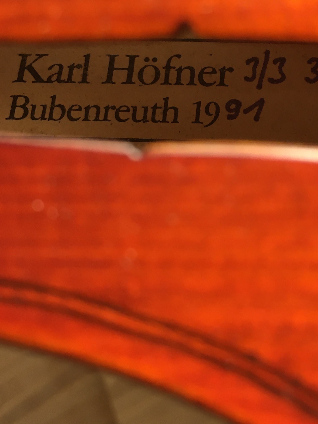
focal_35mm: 49
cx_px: 259
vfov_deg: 38.4
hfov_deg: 29.0
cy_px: 137
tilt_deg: -69.6
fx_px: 600
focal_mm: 4.15
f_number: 2.2
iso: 80
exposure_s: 1/33
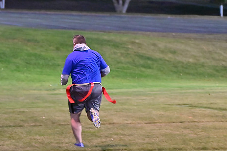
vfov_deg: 5.9
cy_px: 89
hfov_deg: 8.8
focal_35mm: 234
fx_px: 1475
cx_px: 121
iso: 6400
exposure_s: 1/200
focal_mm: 125
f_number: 4
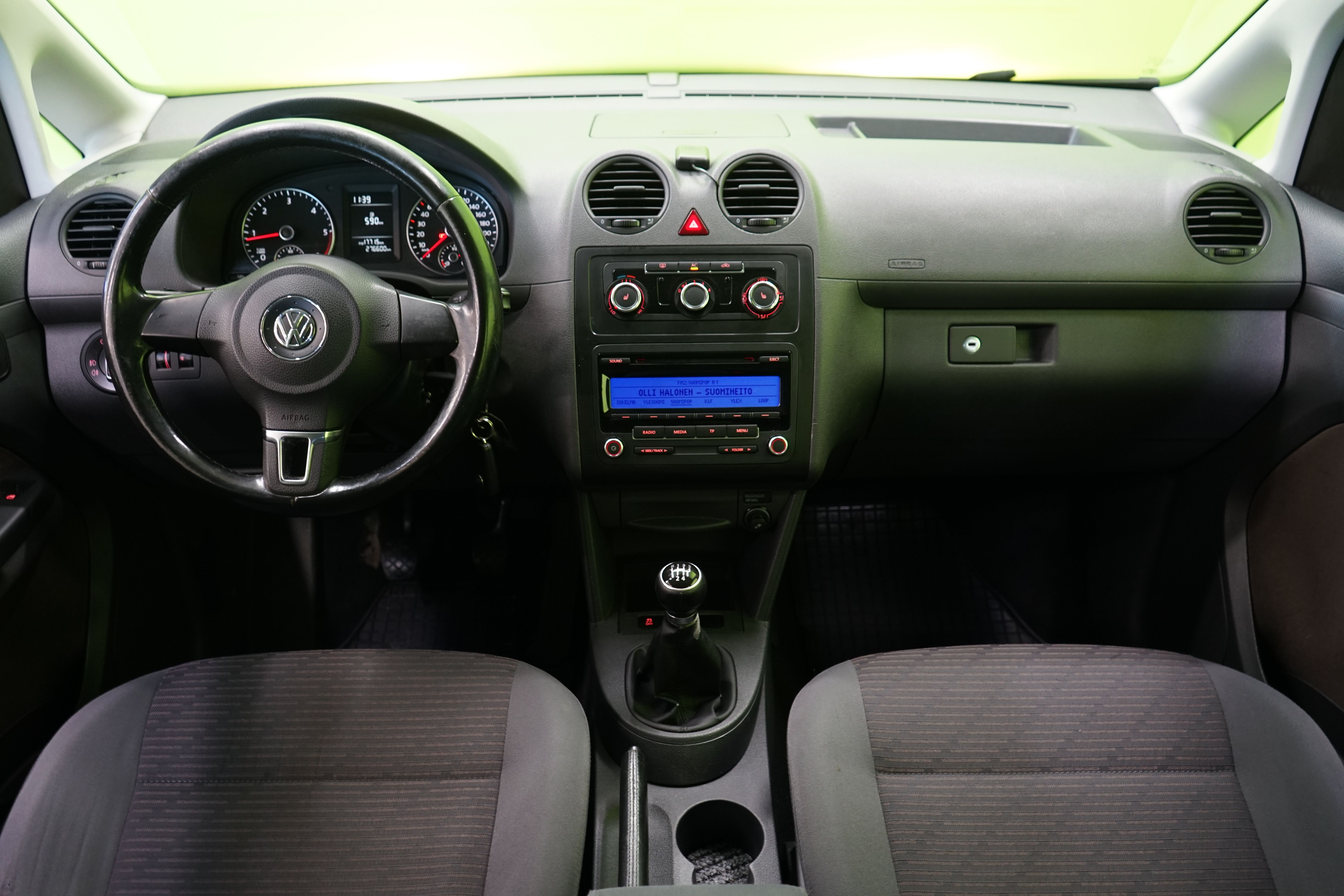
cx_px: 672
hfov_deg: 65.5
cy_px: 448
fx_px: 1045
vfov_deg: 46.4
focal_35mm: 28
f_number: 4
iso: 800
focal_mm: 28
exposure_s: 1/13
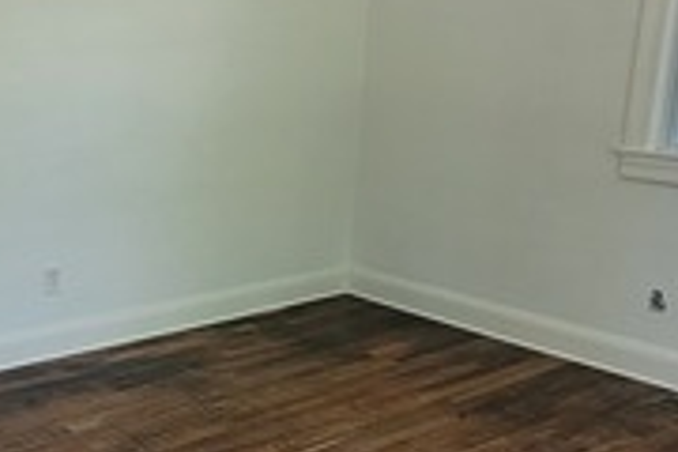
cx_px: 73
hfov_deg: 37.2
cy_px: 286
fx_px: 942
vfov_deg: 26.9
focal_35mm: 50
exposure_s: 1/60
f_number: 2.2
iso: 125
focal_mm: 1.74
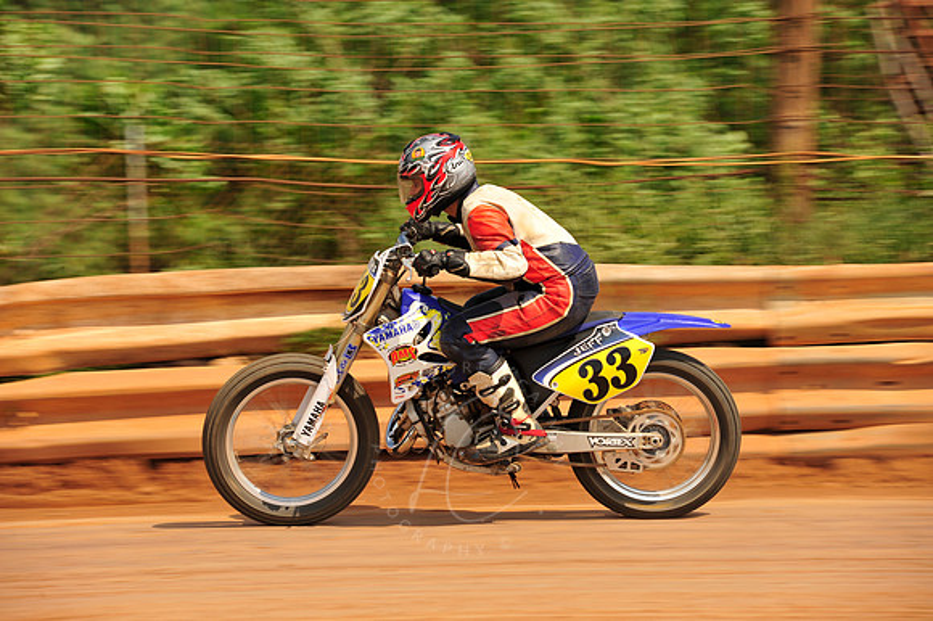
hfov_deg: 10.3
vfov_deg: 6.9
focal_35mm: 200
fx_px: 5180
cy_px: 310
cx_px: 466
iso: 200
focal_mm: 200
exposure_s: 1/400
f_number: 9
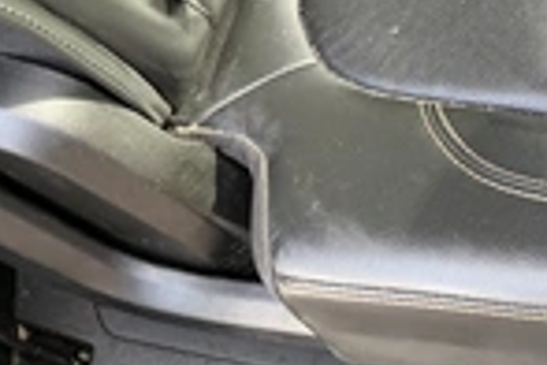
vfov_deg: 16.7
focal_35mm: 79
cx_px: 558
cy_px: -37
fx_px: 1200
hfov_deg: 24.4
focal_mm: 3
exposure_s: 1/77
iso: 64
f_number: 1.8
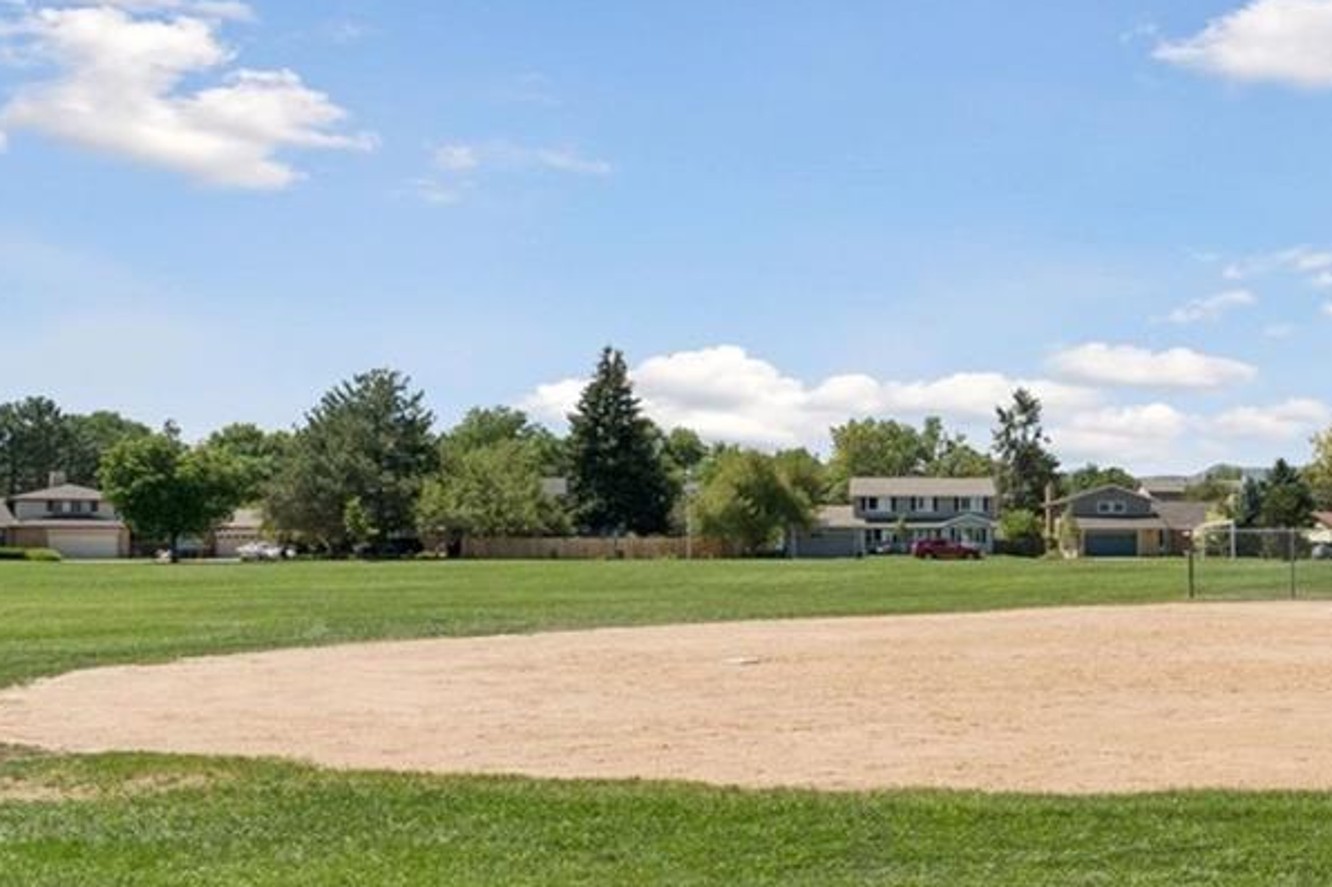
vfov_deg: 26.3
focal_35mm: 51
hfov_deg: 33.9
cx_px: 1455
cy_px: 576
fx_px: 1886
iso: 400
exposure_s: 1/1000
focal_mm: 19
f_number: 9
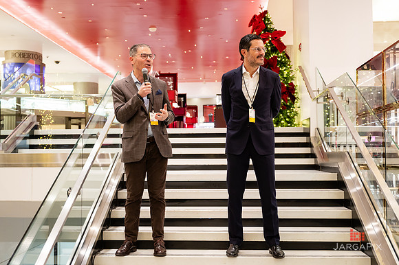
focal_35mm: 42
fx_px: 467
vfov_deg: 31.8
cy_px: 127
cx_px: 199
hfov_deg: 46.3
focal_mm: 40
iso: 1250
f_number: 3.2
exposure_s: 1/160
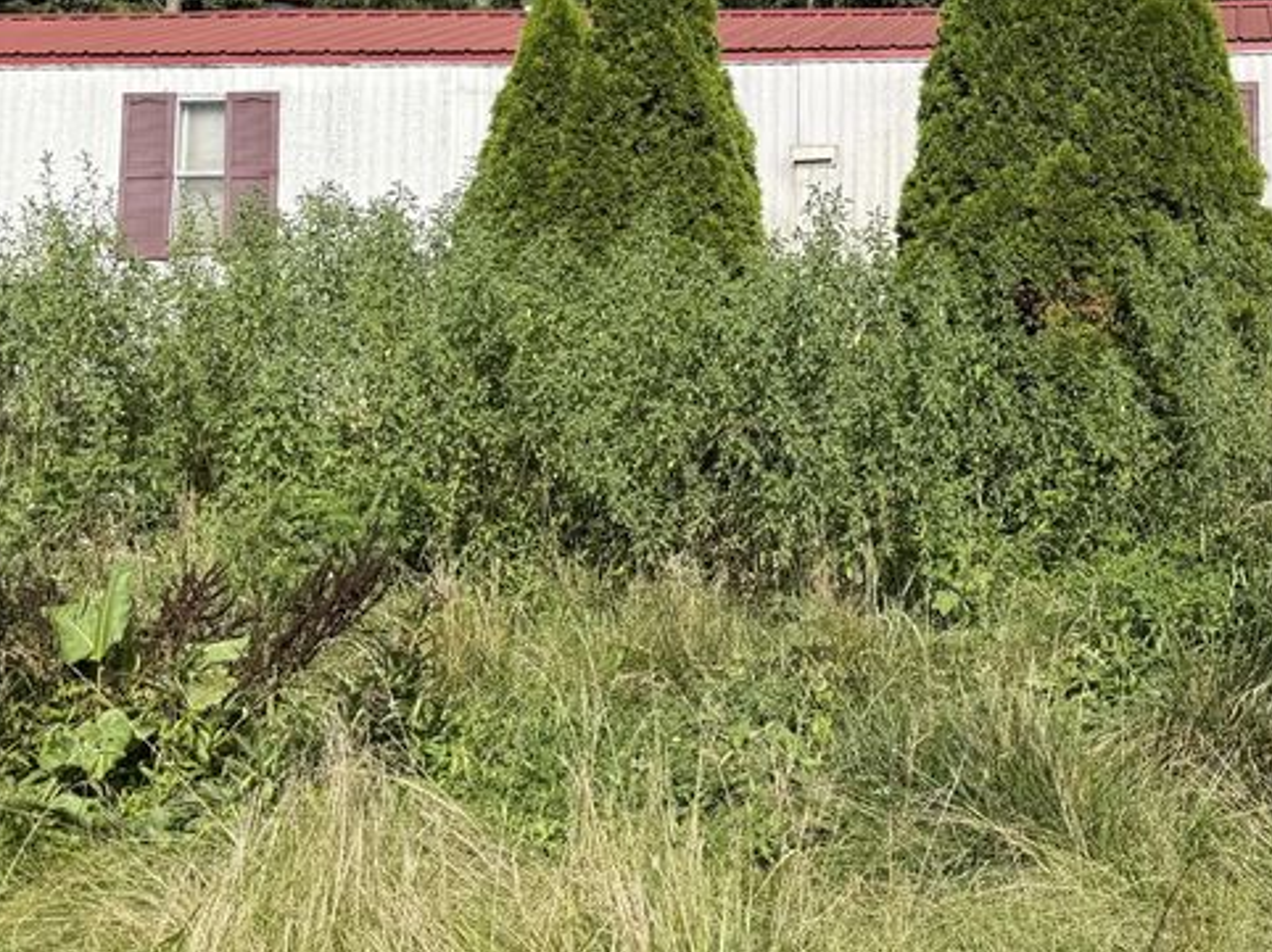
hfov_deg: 35.0
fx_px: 1873
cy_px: 153
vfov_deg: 27.8
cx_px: 1182
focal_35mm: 51
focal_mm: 6.76
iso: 80
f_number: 1.78
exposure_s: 1/3425
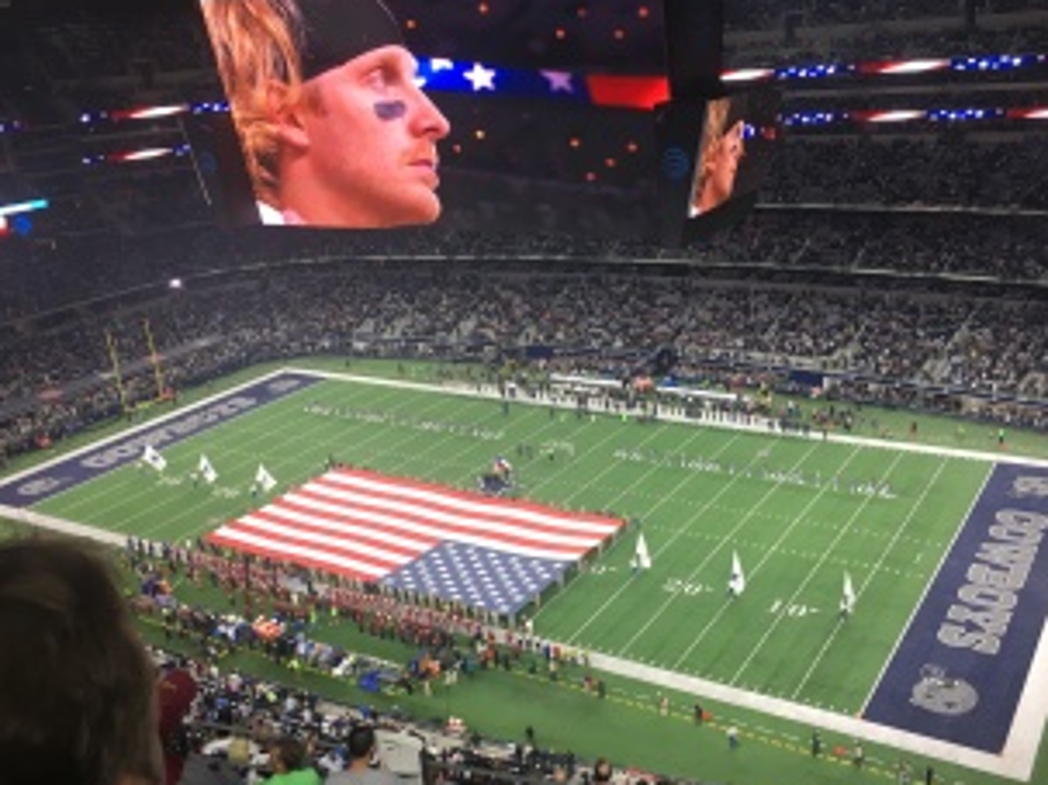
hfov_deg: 52.6
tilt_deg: -22.0
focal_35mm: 35
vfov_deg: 40.6
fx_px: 1059
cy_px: 453
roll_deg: +5.8
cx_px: 574
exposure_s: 1/30
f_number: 2.2
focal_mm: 4.15
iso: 25
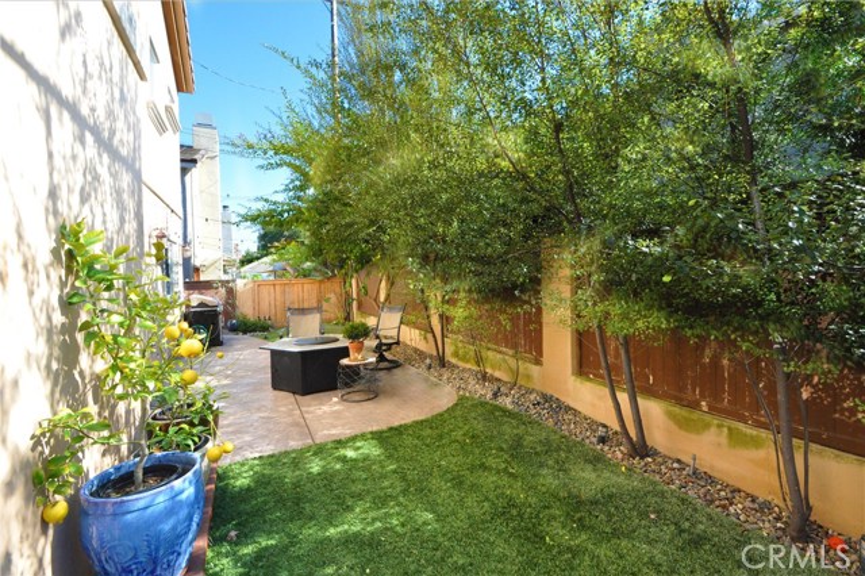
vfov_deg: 77.3
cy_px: 288
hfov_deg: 100.4
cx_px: 432
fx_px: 360
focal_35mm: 15
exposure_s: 1/200
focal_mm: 10
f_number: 13
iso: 2200
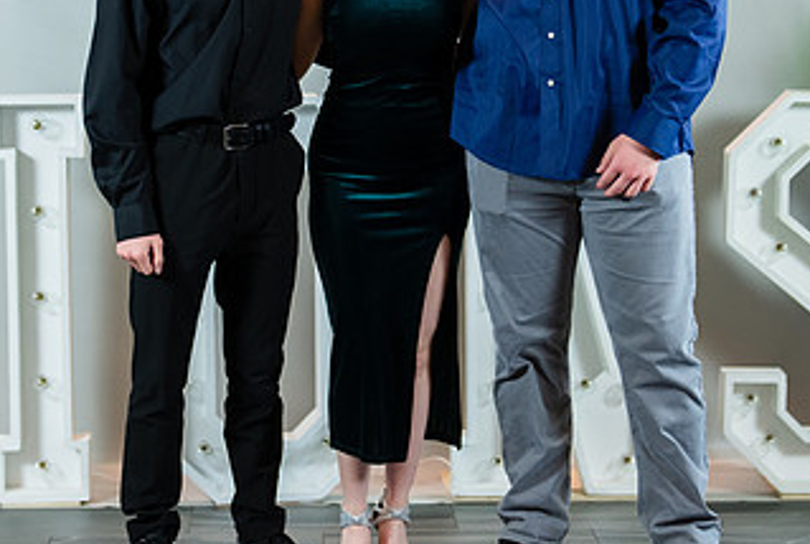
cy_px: 118
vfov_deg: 14.1
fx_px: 2187
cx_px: 421
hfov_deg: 21.0
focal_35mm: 97
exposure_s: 1/320
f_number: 1.2
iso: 640
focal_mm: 50
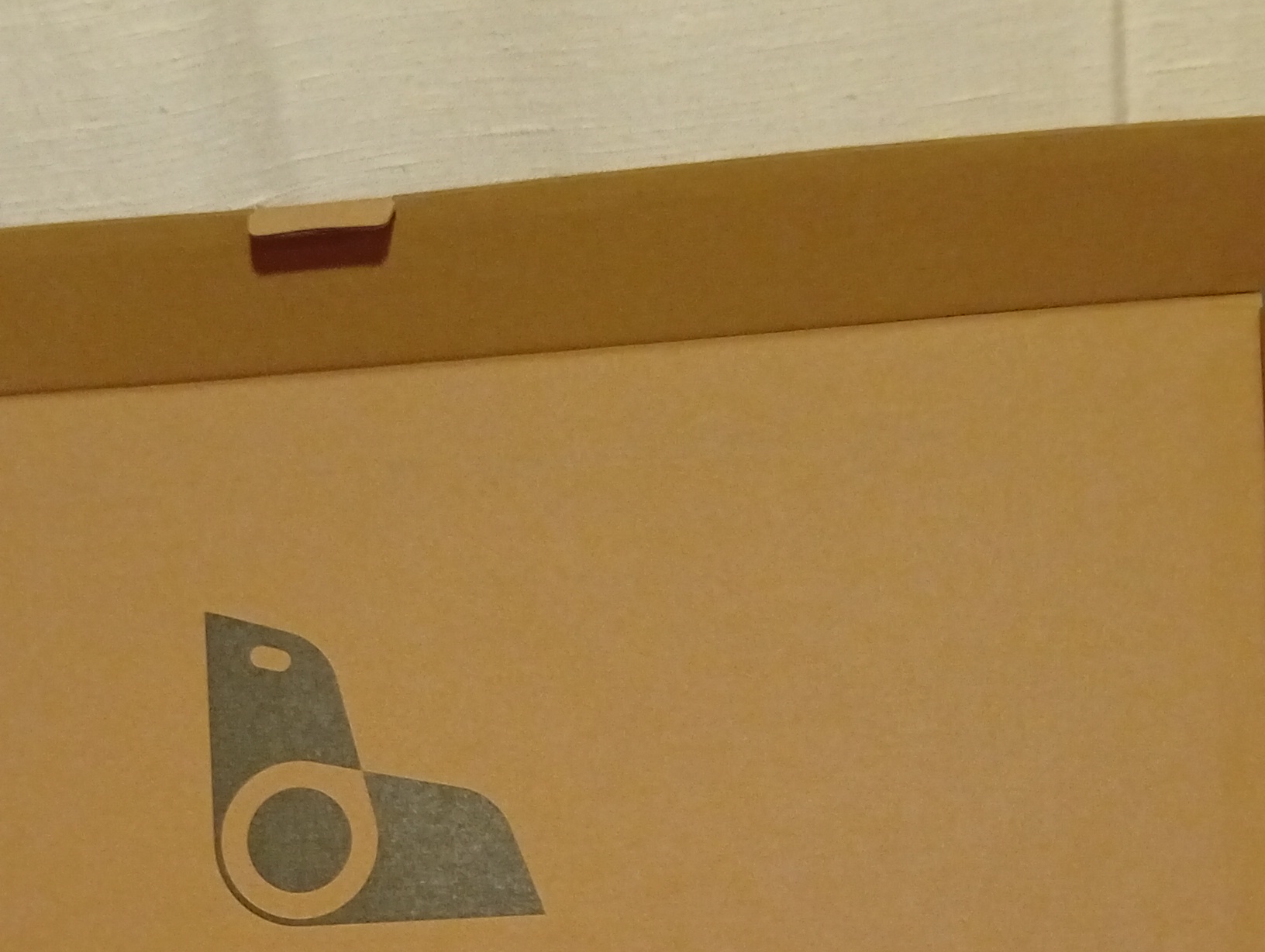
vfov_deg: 21.5
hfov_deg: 29.3
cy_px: 1033
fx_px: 2379
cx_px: 316
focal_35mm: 65
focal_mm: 3.96
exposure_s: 1/20
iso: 1040
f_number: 1.8
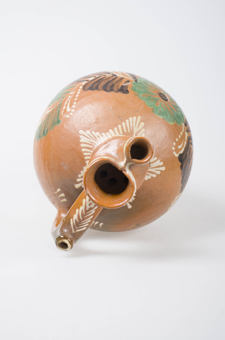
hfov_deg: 16.2
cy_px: 170
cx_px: 112
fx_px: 791
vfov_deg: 24.2
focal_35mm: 84
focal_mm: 56
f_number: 7.1
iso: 100
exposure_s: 1/160
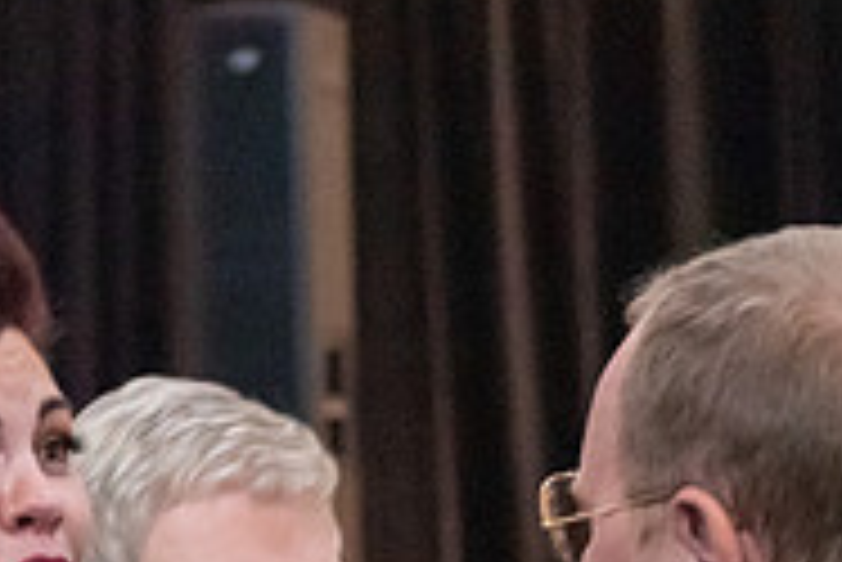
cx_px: 428
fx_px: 7630
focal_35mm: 326
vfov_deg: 4.2
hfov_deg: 6.3
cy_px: 847
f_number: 4.5
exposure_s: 1/30
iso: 12800
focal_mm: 70
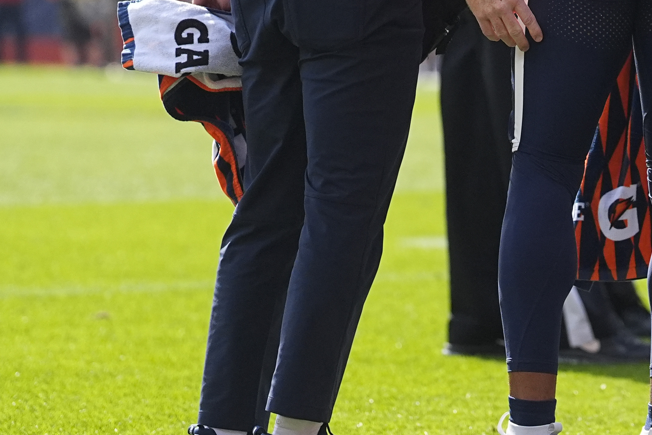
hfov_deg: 6.2
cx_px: 559
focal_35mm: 332
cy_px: -16
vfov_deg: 4.1
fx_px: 6012
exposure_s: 1/10000
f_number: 2.8
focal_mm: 118
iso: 1600
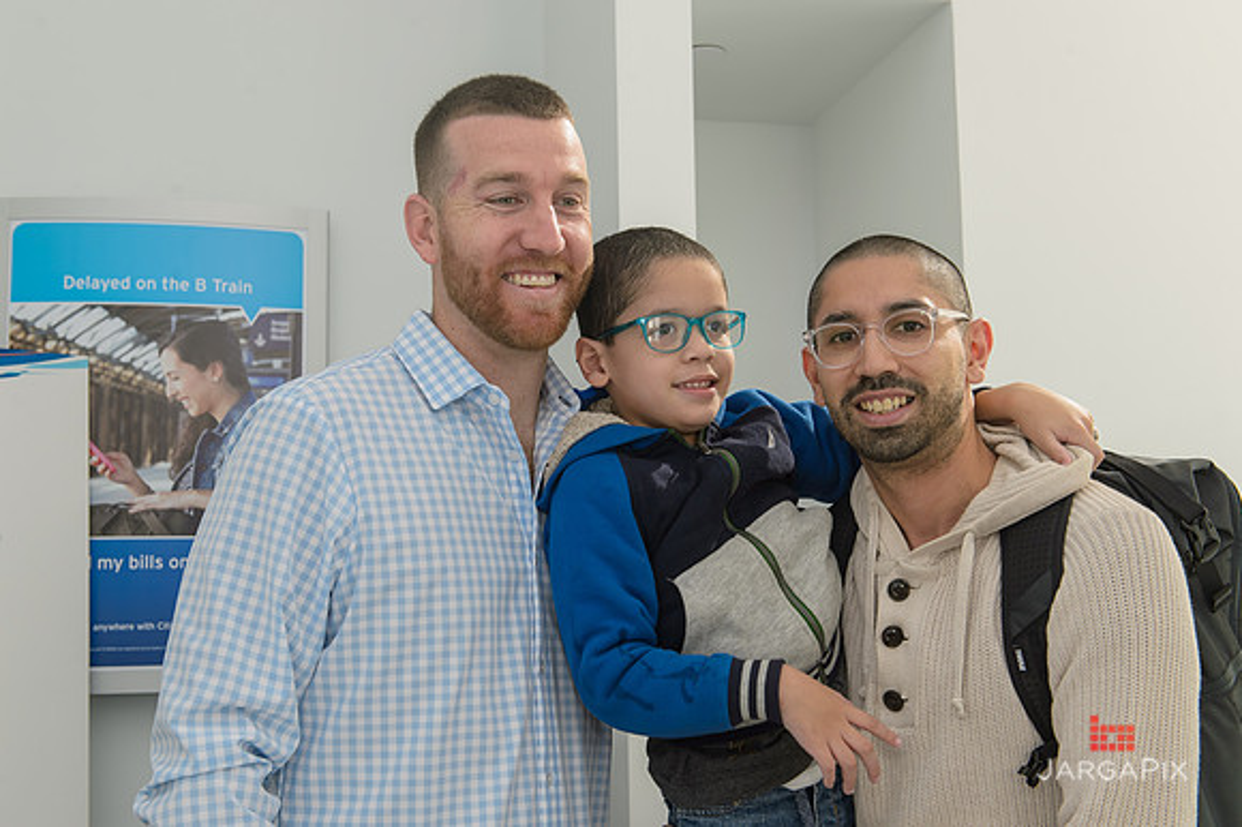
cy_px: 414
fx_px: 1552
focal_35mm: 45
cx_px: 621
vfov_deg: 29.8
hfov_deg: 43.6
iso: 500
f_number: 6.3
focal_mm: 45
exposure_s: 1/160
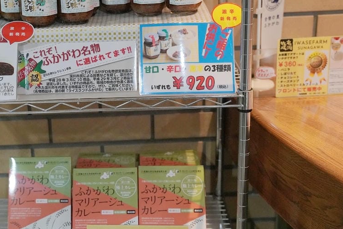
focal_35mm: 69
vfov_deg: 19.7
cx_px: 89
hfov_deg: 28.8
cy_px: 100
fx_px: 658
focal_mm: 43
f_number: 4
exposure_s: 1/160
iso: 5000
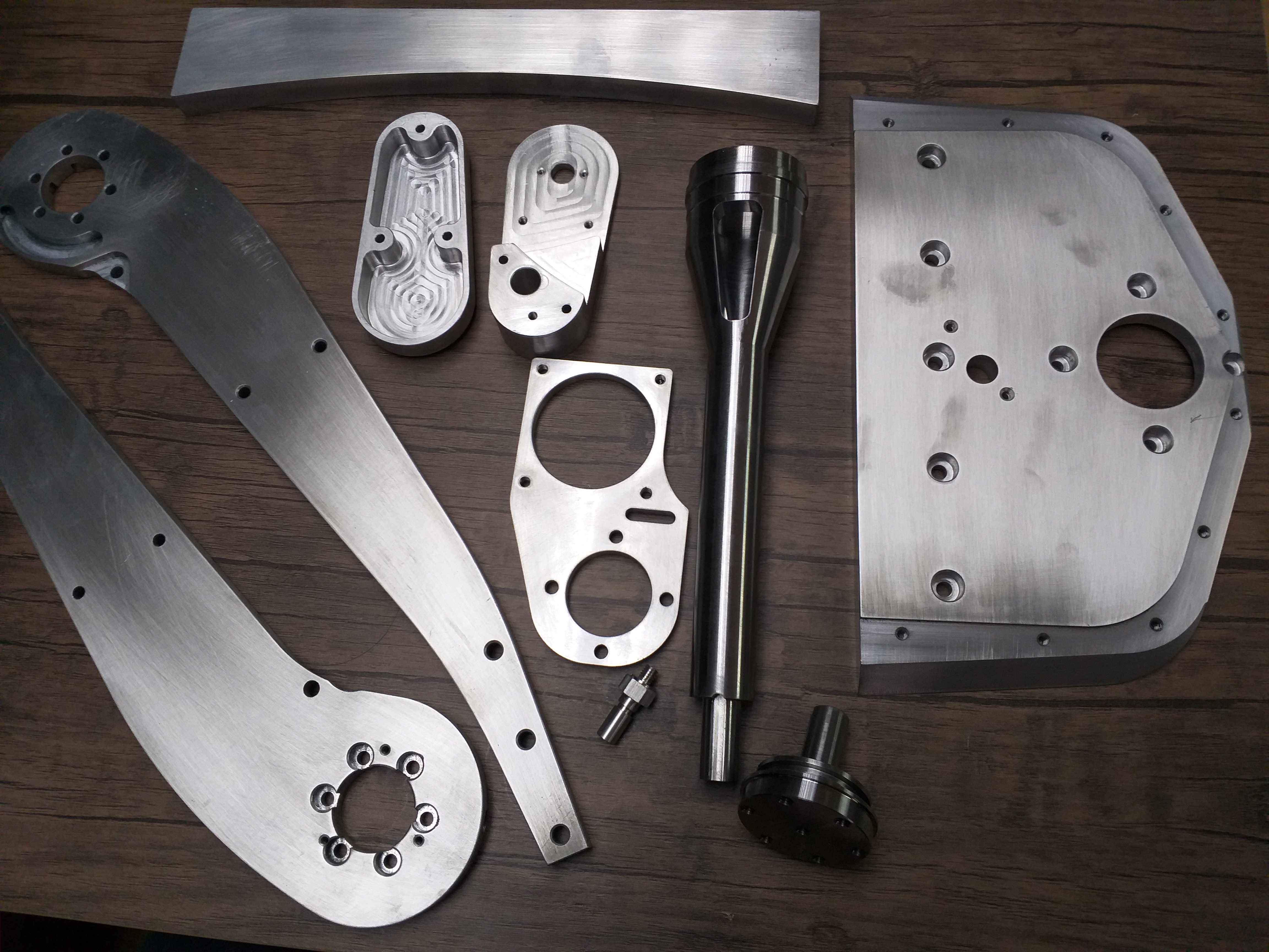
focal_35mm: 26
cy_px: 476
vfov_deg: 53.1
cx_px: 634
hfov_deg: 67.3
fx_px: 953
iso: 80
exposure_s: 1/50
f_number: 1.7
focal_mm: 3.93
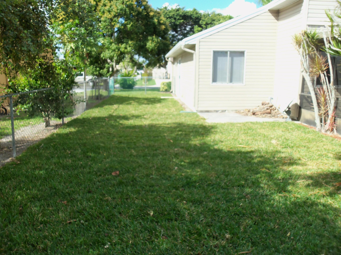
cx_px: 170
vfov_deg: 48.2
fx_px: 286
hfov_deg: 61.7
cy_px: 128
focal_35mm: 29
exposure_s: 1/320
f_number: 3.4
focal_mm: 5.2
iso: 80
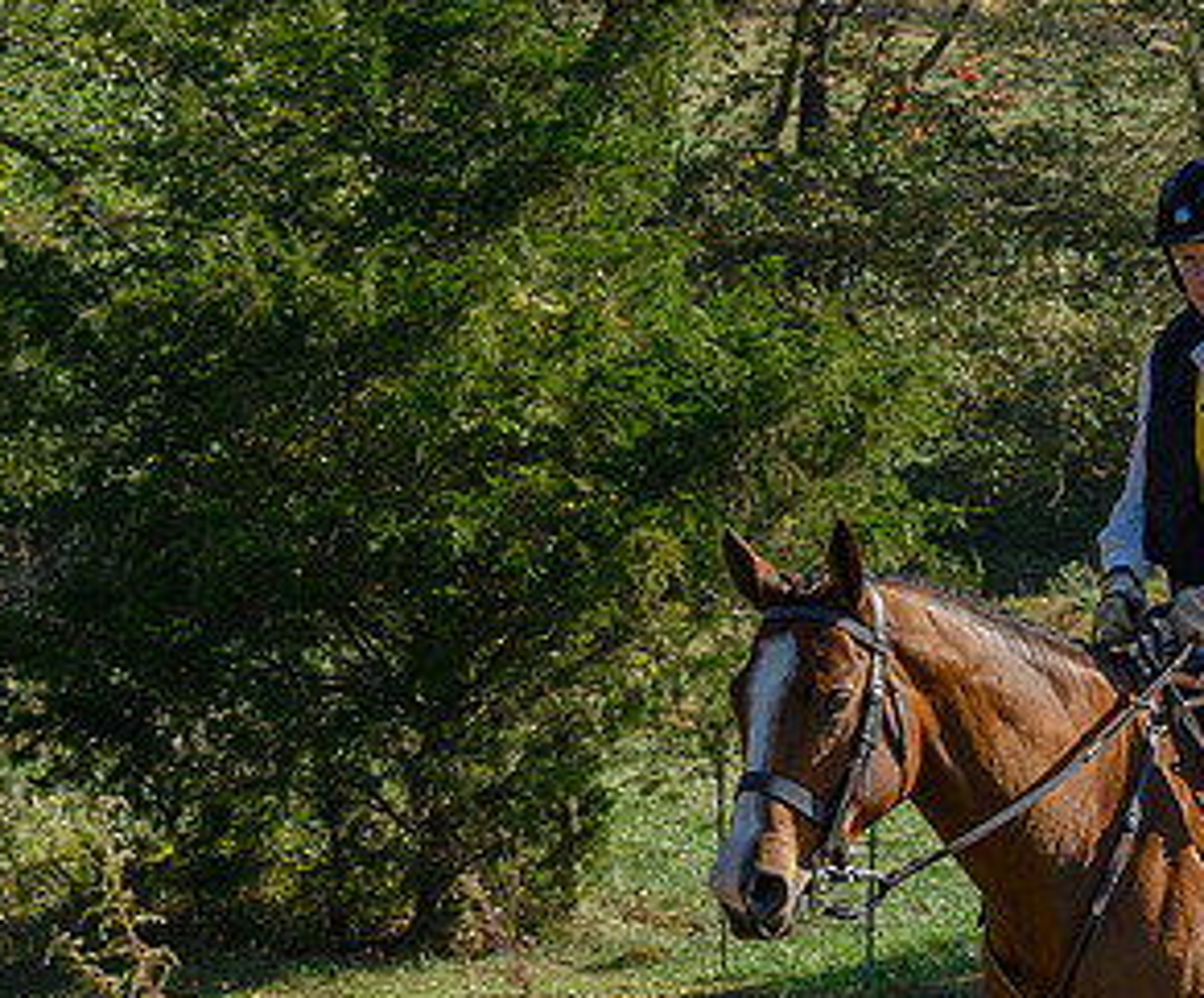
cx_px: 1321
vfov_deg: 6.6
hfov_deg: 7.9
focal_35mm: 240
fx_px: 8673
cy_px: 411
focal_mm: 51
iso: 200
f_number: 8
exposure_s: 1/320
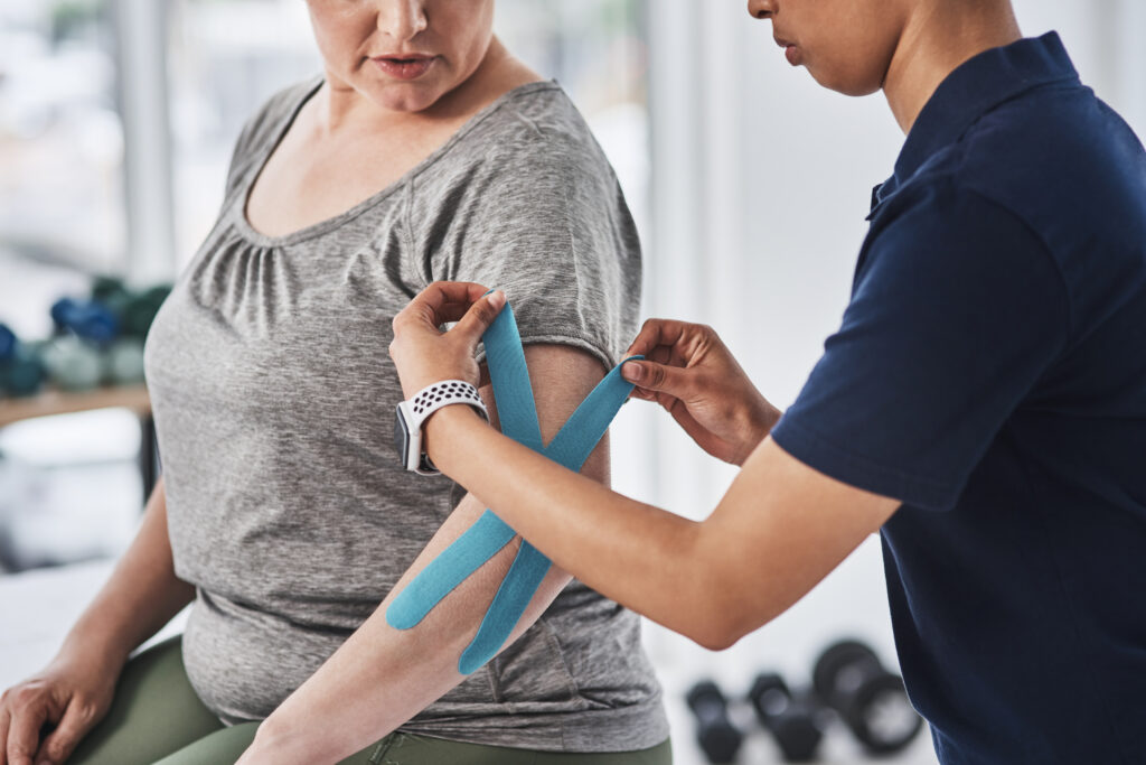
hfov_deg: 23.9
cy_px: 382
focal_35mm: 85
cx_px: 573
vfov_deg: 16.1
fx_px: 2706
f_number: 2.8
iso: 125
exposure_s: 1/160
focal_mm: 85
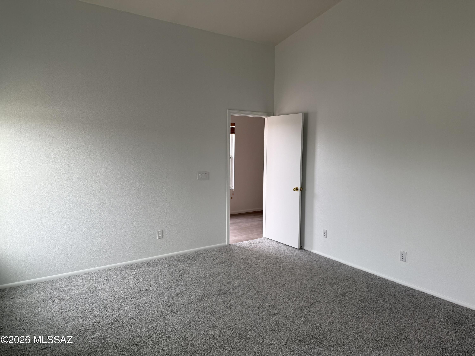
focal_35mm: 24
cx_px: 238
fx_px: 329
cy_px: 178
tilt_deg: -5.3
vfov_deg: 56.8
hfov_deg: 71.6
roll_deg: -0.9
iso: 64
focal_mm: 6.76
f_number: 1.78
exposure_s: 1/121
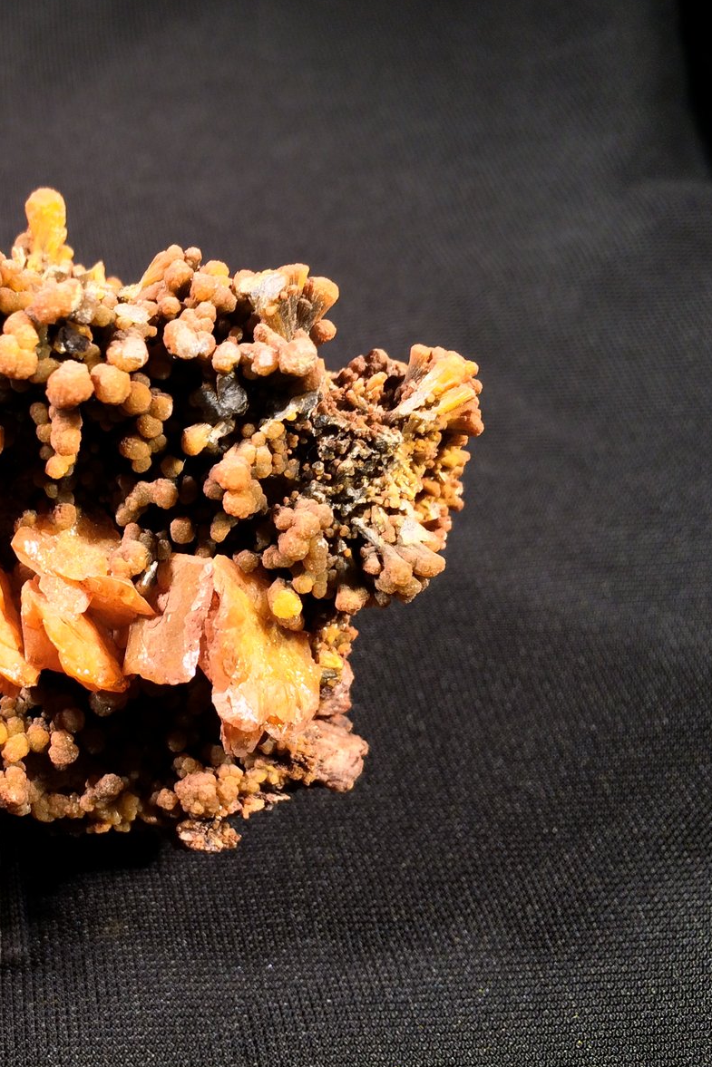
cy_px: 531
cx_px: 13
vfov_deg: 47.4
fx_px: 1216
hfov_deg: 30.5
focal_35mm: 41
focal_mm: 4.15
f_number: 2.2
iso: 40
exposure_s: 1/60
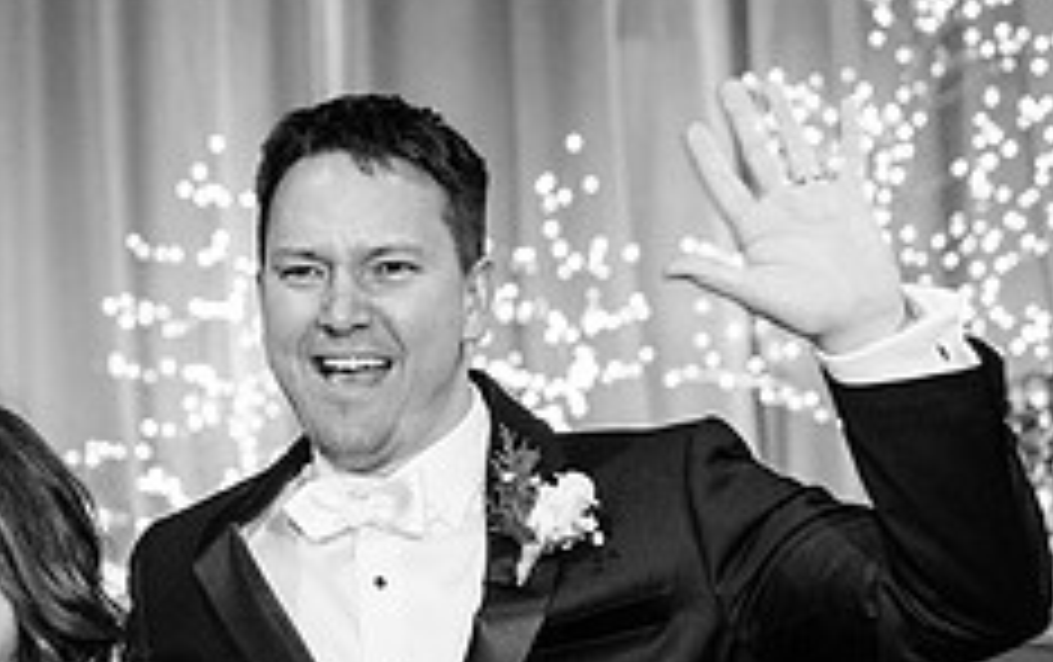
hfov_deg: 11.5
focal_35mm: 182
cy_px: 804
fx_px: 5231
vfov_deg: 7.2
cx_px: 243
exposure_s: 1/125
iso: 4000
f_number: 4
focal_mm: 70
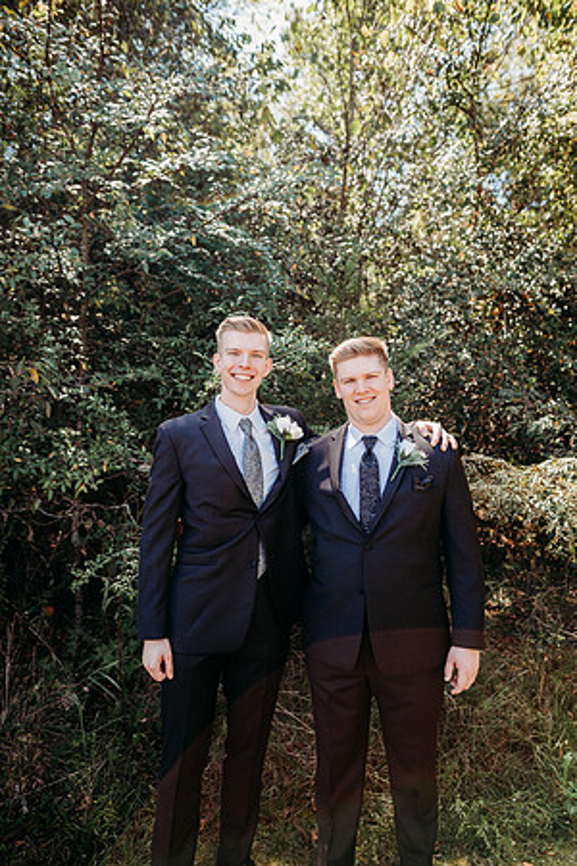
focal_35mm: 24
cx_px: 288
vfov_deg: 73.7
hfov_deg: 53.1
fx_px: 577
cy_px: 433
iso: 125
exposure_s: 1/400
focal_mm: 24
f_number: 2.8
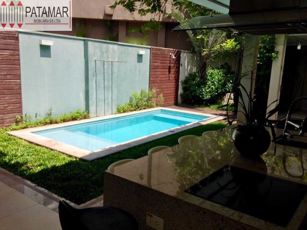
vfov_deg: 42.9
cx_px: 154
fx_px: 293
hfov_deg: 55.4
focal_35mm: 33
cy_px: 115
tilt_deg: -13.9
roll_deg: -2.1
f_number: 2.4
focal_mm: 4.12
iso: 50
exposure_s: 1/1205
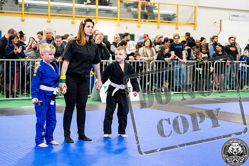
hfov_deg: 28.8
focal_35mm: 70
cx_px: 124
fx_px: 484
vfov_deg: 19.5
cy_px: 83
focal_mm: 70
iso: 5000
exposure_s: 1/500
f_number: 2.8
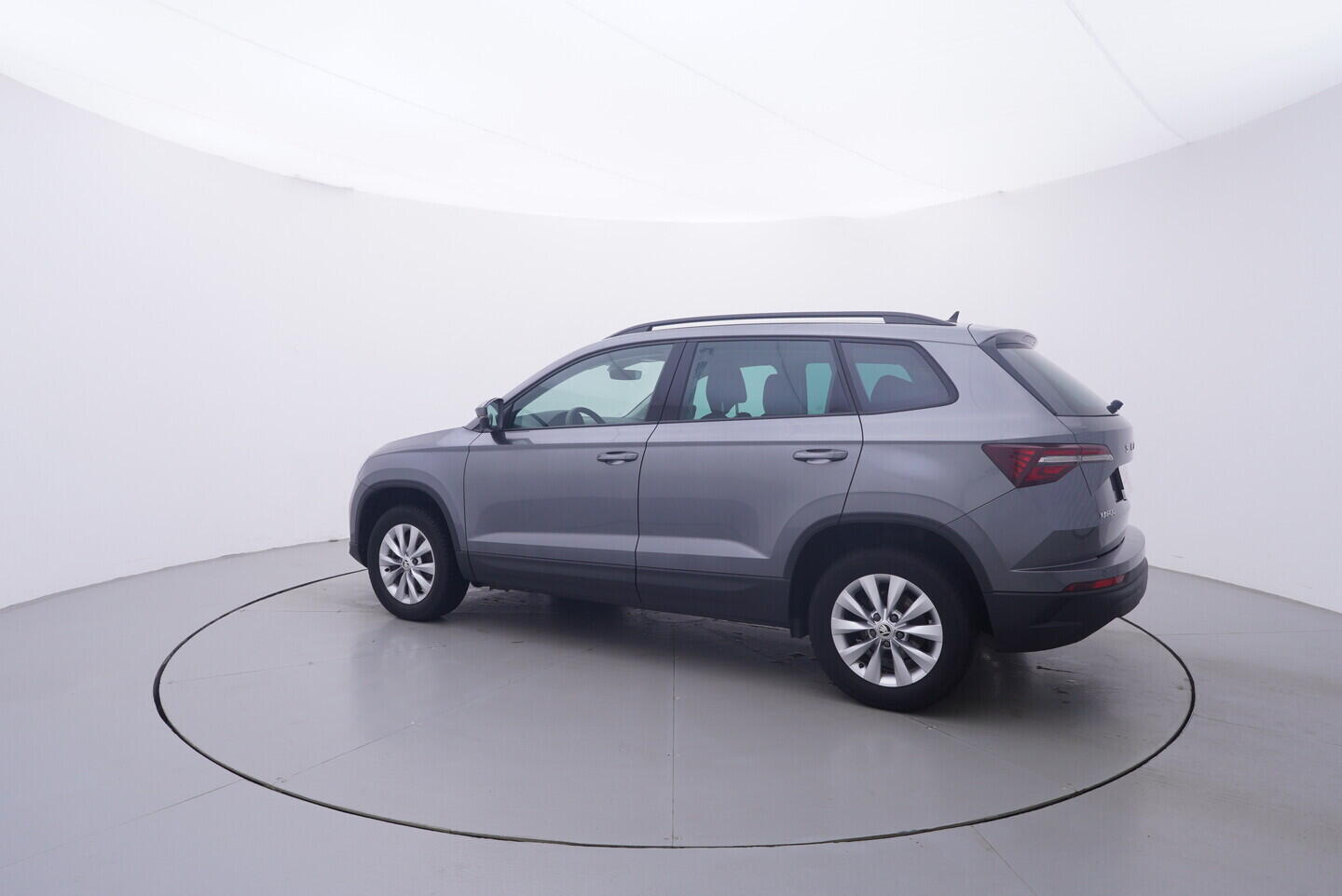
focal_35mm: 22
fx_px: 839
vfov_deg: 56.2
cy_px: 448
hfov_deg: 77.3
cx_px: 671
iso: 200
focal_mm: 15
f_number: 5
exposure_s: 1/80
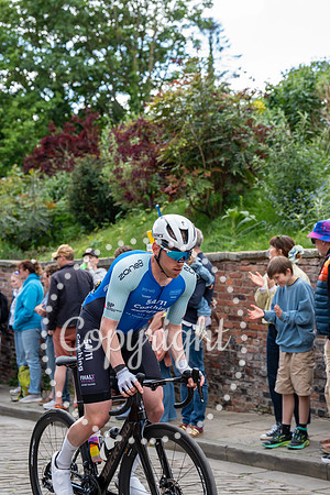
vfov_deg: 28.8
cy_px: 248
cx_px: 165
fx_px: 962
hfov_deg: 19.5
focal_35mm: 70
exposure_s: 1/1000
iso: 1000
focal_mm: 70
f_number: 5
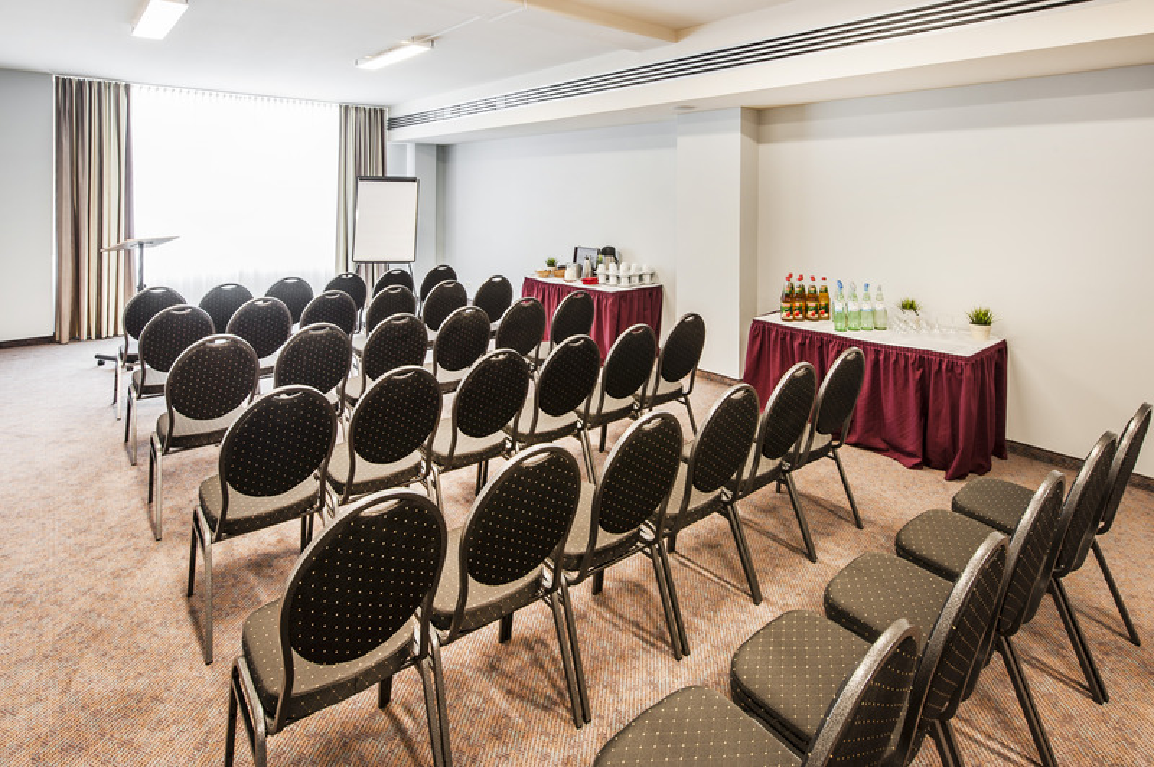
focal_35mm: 18
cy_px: 384
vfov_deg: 67.3
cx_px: 577
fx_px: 577
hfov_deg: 90.0
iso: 200
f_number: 8
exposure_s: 1
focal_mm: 18
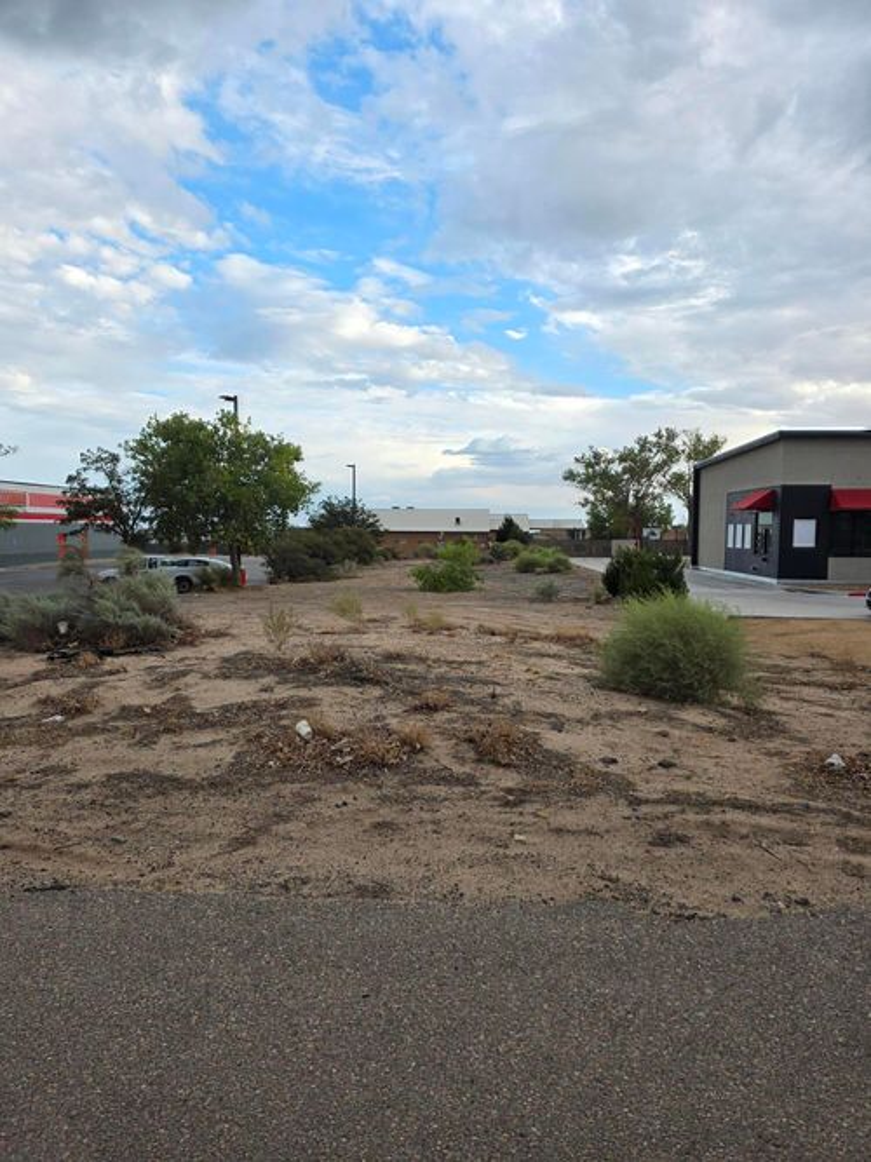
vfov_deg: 73.9
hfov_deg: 58.9
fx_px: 772
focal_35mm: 23
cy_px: 581
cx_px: 436
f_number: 1.7
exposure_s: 1/359
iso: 25
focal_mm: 6.3
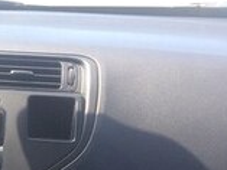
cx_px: -231
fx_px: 801
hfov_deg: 13.7
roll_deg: -1.2
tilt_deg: -13.9
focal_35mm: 122
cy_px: 151
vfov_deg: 12.1
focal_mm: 4.15
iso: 32
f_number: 2.2
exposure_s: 1/208
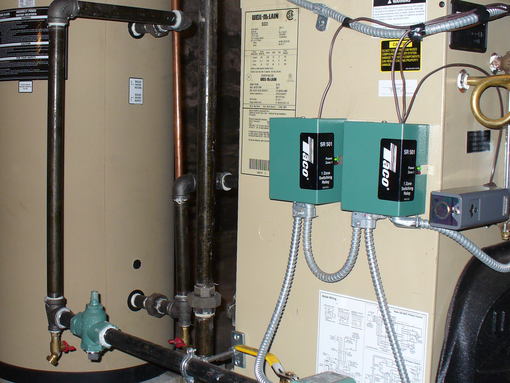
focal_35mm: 52
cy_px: 187
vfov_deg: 28.0
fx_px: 766
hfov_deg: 36.7
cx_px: 212
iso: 100
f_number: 2.8
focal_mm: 6.1
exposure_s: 1/30
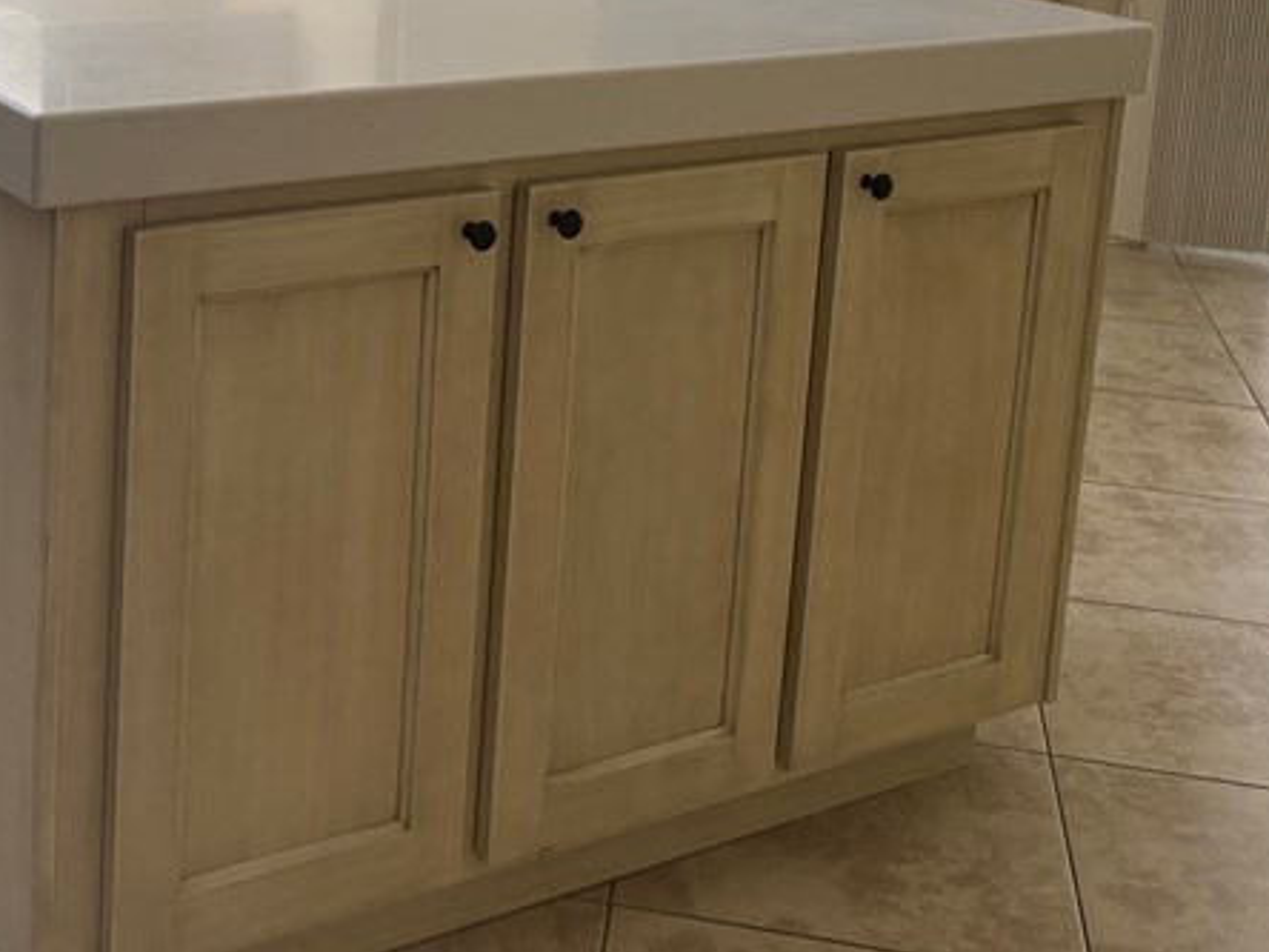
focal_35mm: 60
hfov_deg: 31.4
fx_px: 2200
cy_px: 14
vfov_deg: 23.5
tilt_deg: -8.7
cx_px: 260
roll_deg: -1.8
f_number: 1.6
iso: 64
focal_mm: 5.96
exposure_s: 1/515
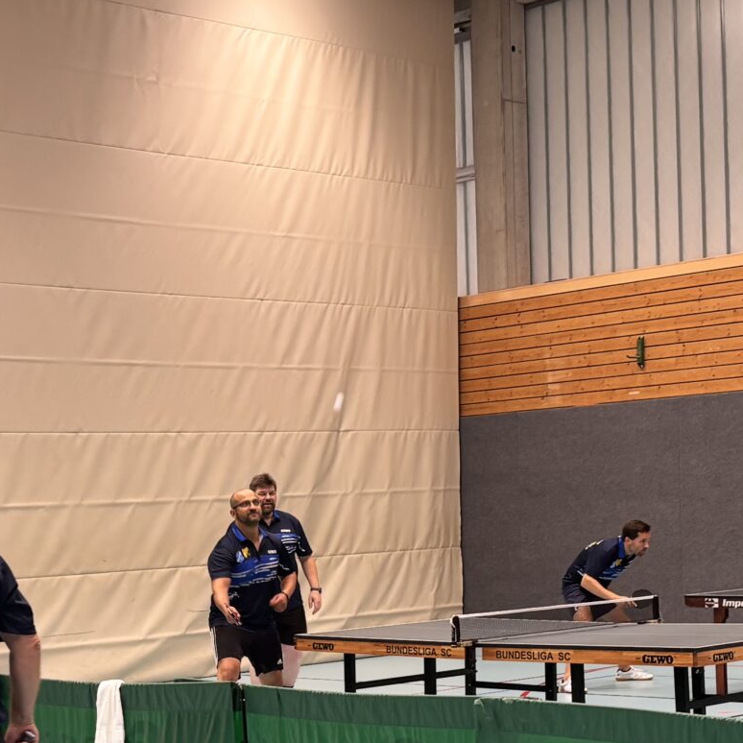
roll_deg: +1.9
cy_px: 596
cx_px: 266
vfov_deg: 22.5
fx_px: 1846
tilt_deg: -3.8
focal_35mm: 76
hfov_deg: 22.7
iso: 80
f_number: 1.6
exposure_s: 1/50
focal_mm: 5.96
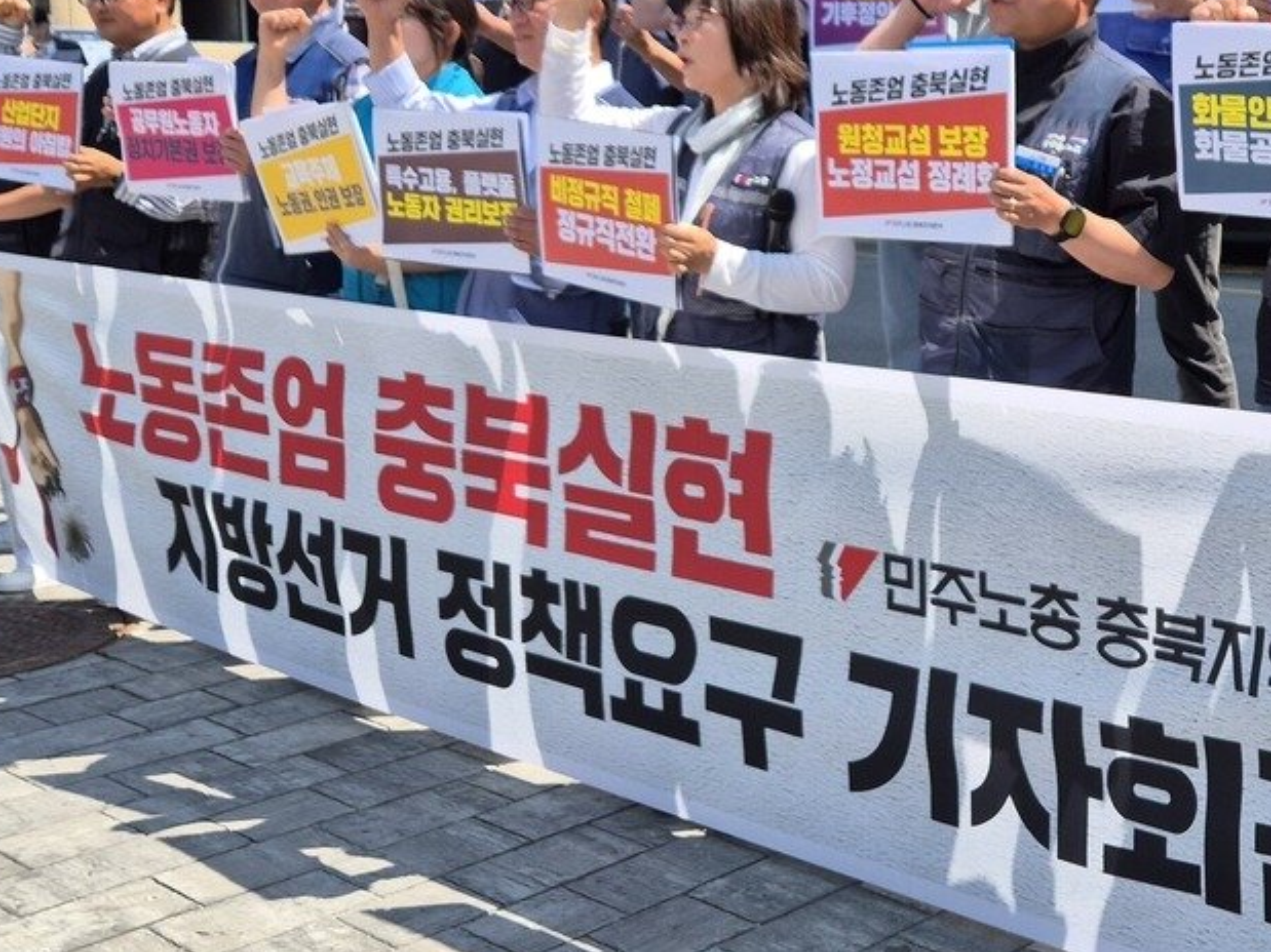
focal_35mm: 52
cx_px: 1144
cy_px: 326
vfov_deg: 27.9
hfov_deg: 34.7
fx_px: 1909
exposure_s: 1/988
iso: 25
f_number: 1.8
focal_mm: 5.4
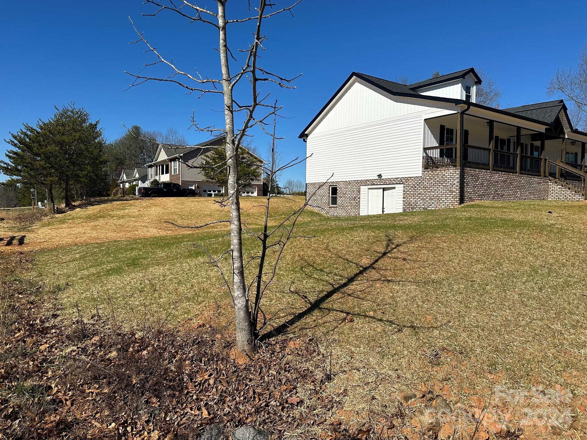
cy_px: 212
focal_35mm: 25
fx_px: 424
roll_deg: -1.1
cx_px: 288
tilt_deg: -0.7
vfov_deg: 54.9
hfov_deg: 69.4
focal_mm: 6.86
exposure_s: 1/6623
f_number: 1.78
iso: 80
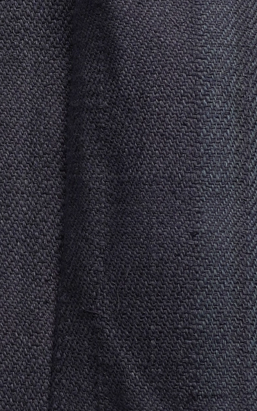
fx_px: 2544
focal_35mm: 227
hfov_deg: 5.8
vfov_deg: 9.2
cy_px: 64
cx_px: 120
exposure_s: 1/80
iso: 200
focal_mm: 32
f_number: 3.5
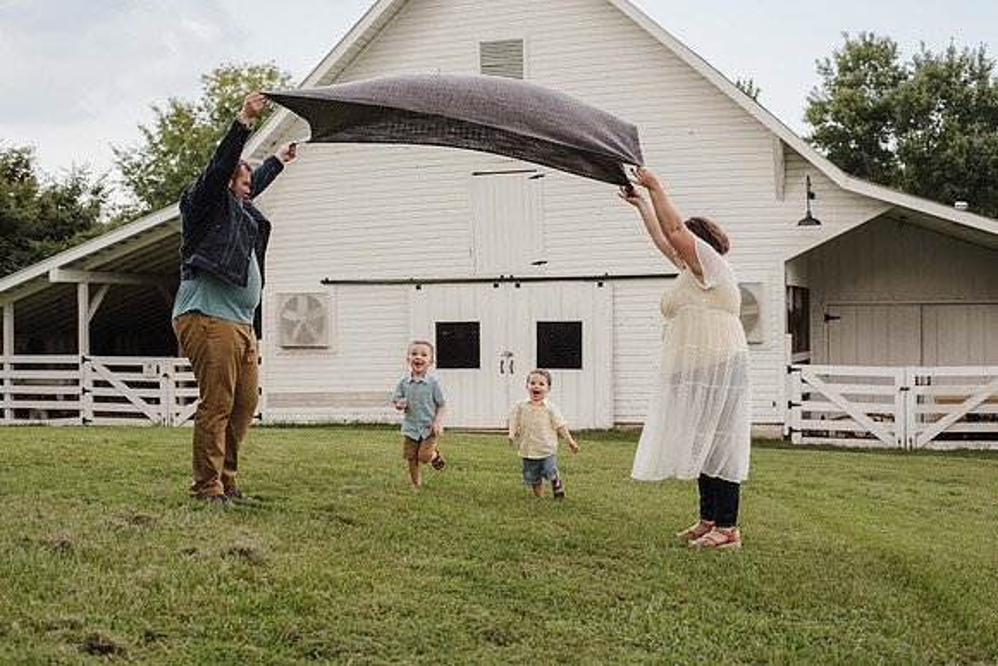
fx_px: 1386
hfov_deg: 39.6
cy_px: 333
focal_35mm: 50
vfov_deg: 27.0
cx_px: 499
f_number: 4
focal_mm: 50
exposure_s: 1/320
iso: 200
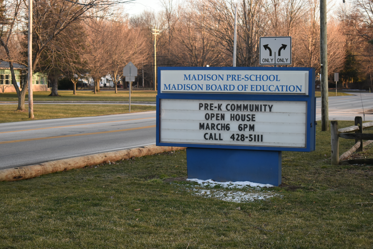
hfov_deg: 24.6
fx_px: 855
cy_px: 124
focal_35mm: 82
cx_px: 186
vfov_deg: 16.6
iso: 400
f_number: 5.6
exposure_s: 1/250
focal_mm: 55
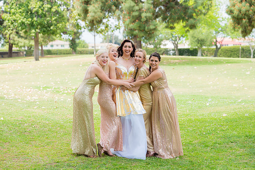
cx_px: 128
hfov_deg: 26.3
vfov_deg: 17.7
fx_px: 545
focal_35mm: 77
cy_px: 85
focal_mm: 77
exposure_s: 1/1600
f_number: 4
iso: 500
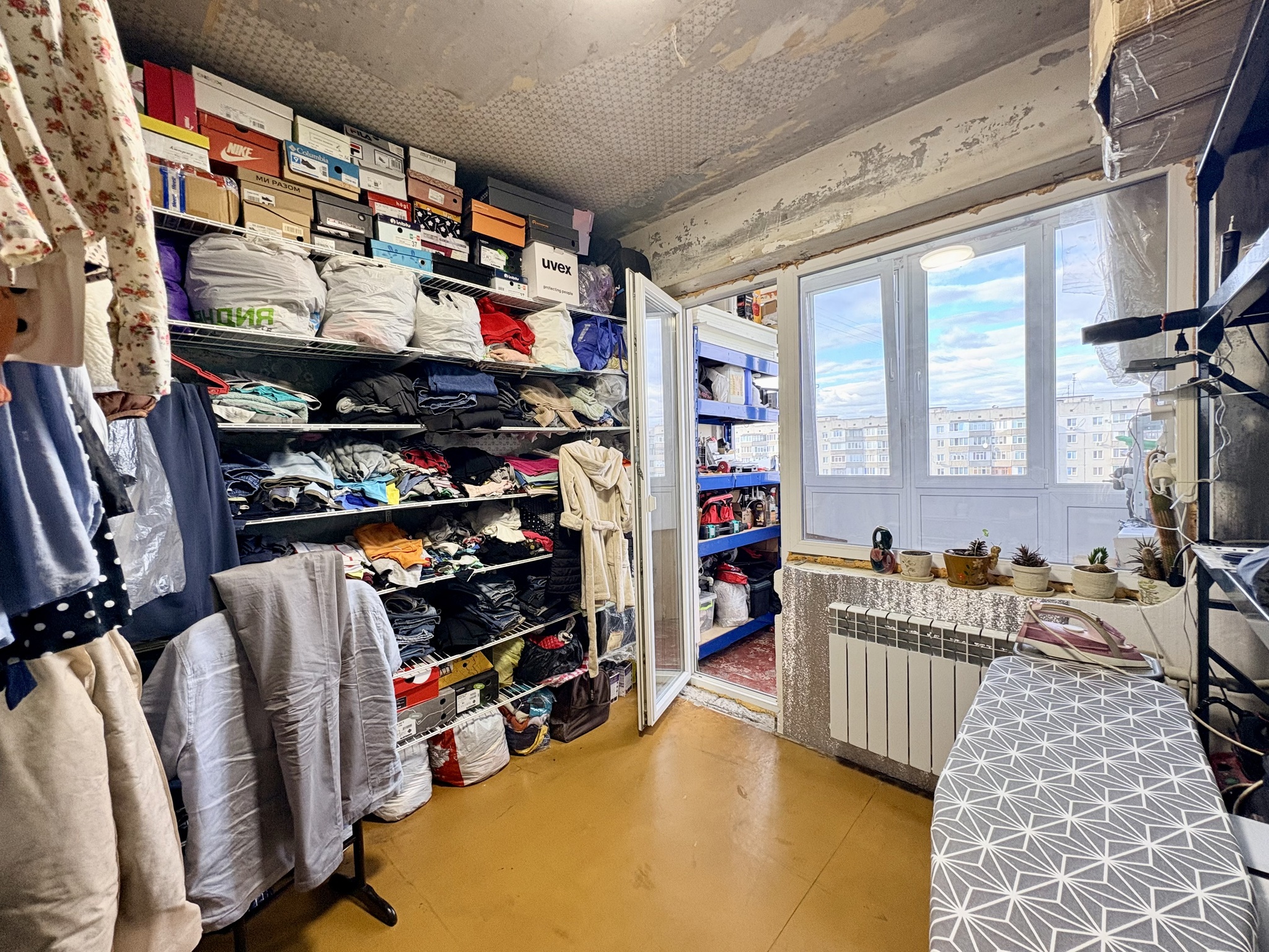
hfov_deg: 102.1
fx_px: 513
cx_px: 634
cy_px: 476
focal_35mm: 14
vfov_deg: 85.7
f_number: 2.2
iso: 200
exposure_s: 1/63
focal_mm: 2.22
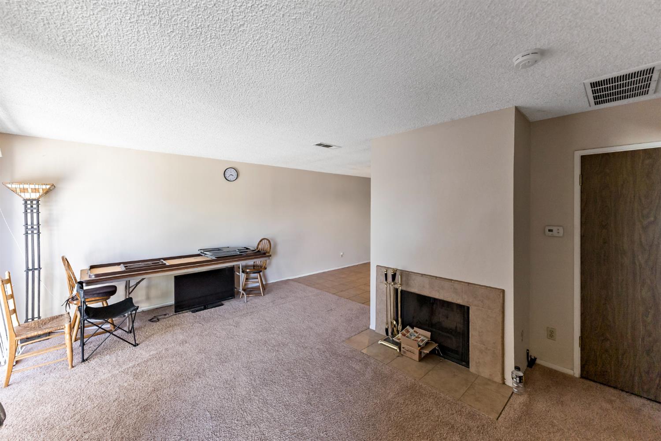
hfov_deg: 104.3
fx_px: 257
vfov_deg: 81.2
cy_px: 220
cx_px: 330
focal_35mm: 14
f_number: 2.8
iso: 1250
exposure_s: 1/160
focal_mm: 14
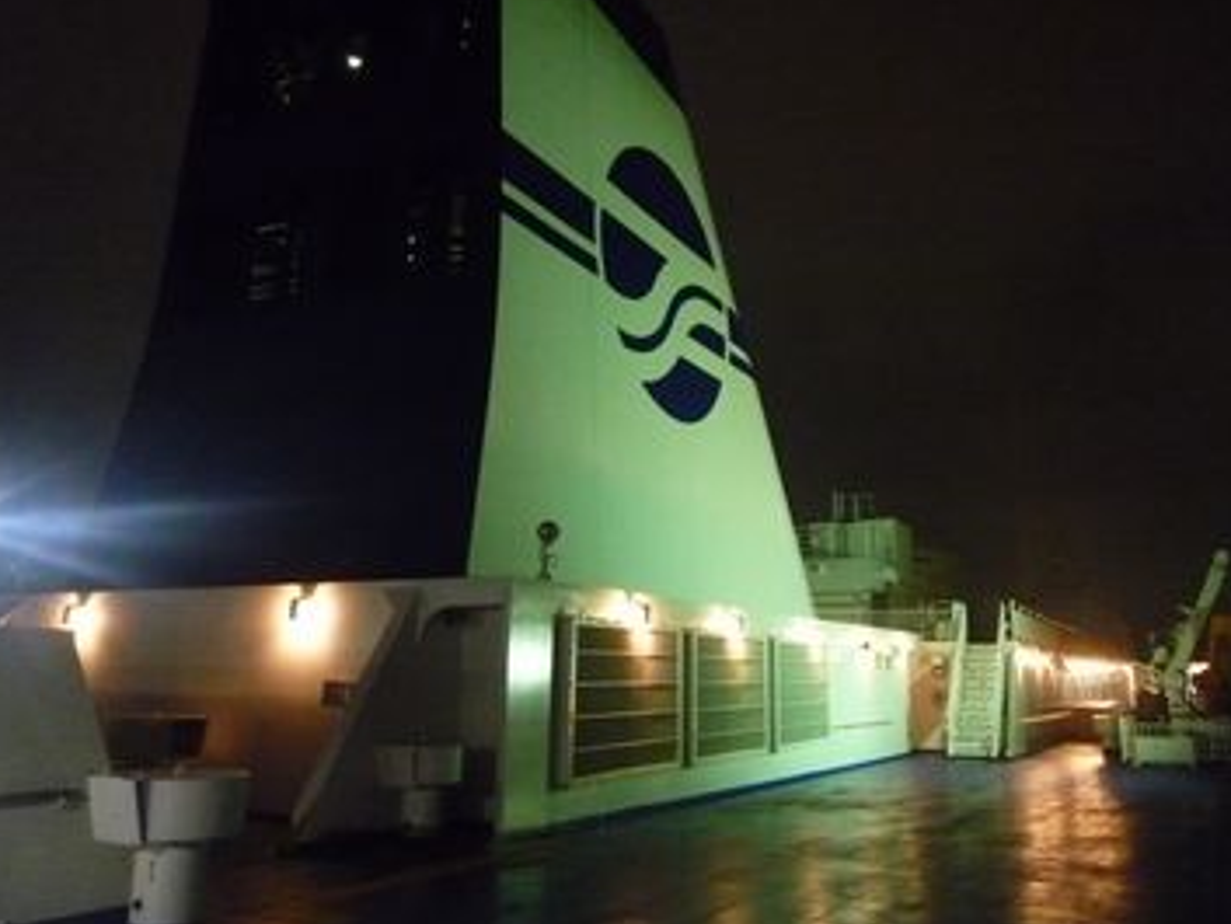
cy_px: 424
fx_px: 1032
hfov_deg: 61.4
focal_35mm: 29
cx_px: 696
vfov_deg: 48.2
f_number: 2.8
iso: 800
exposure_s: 1/8
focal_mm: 4.4
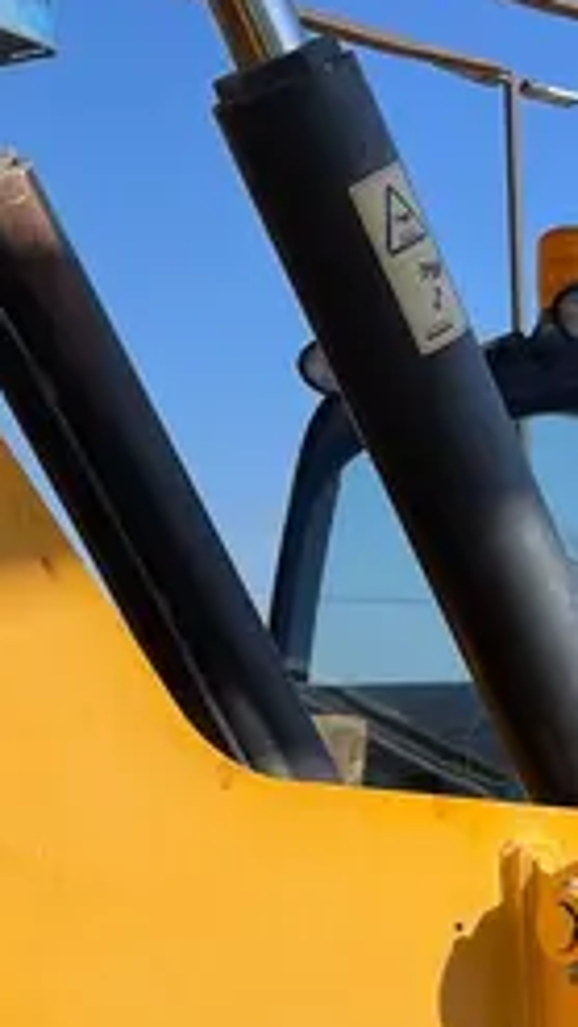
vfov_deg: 23.4
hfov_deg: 13.5
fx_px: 2288
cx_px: 894
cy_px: 1200
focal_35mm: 84
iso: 32
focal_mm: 4.2
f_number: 1.6
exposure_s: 1/3205
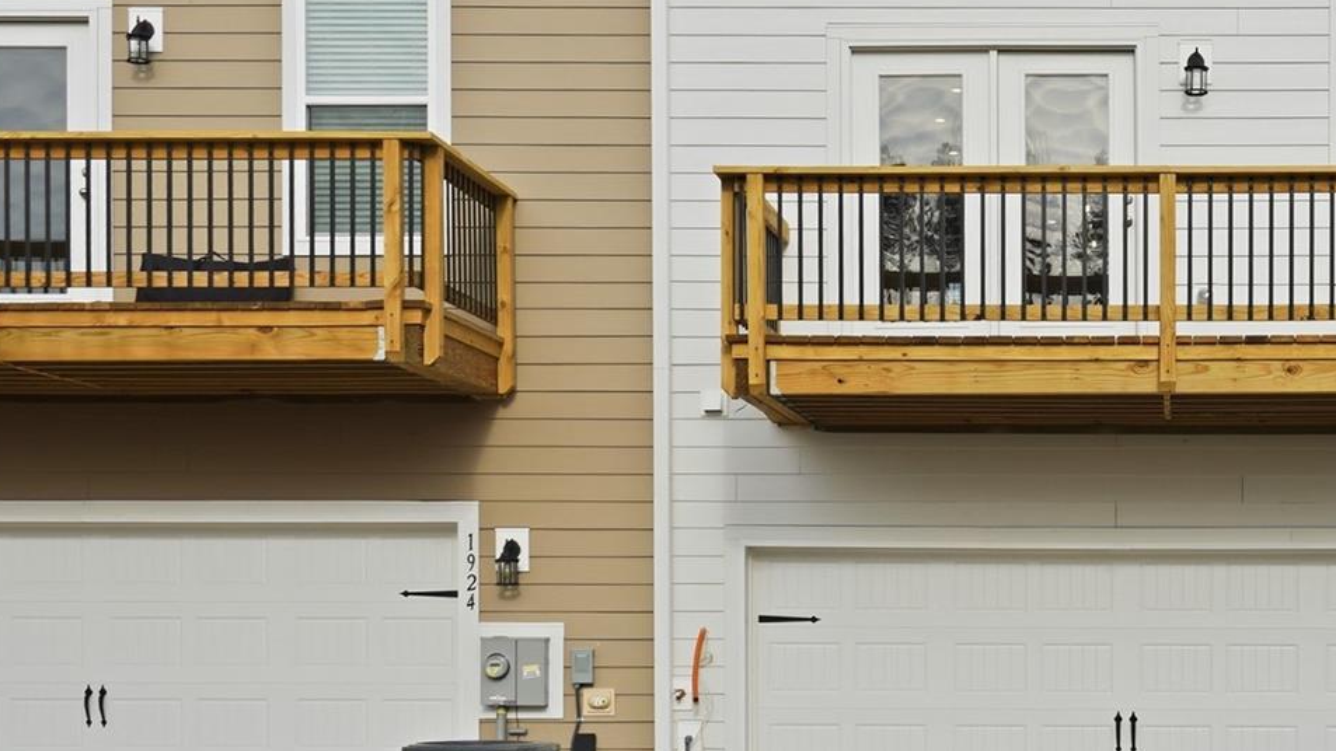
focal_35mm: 63
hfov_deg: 32.0
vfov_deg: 19.0
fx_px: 2232
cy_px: 223
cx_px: 1147
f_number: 5
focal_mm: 28
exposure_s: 1/1250
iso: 100
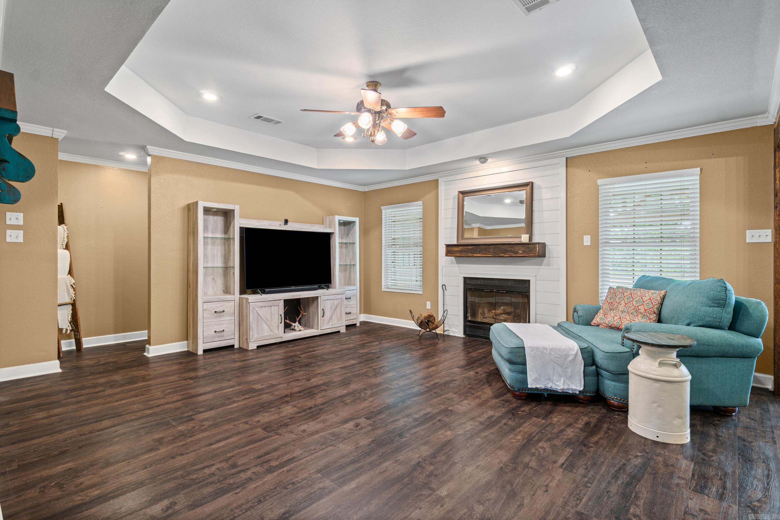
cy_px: 260
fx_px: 357
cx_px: 390
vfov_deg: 72.0
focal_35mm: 16
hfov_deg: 95.0
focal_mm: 11
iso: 250
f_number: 9
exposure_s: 1.6
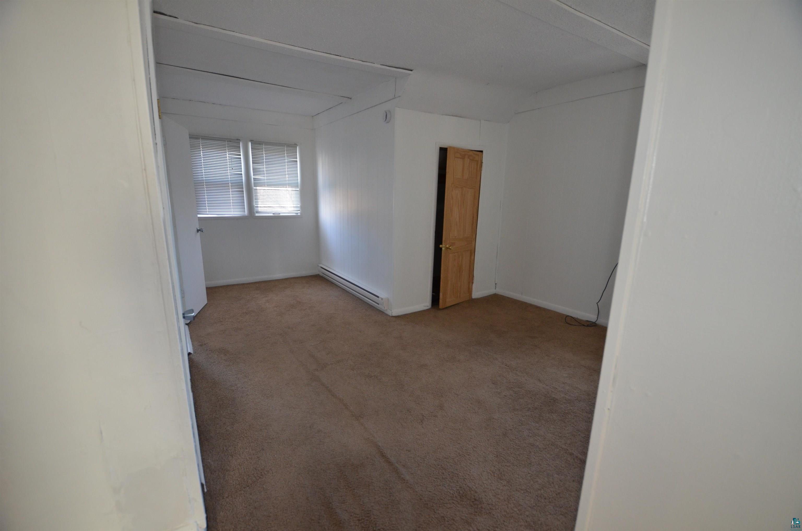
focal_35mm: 15
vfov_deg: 77.1
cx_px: 401
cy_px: 266
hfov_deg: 100.5
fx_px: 333
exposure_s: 1/60
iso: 800
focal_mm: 10
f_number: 3.5
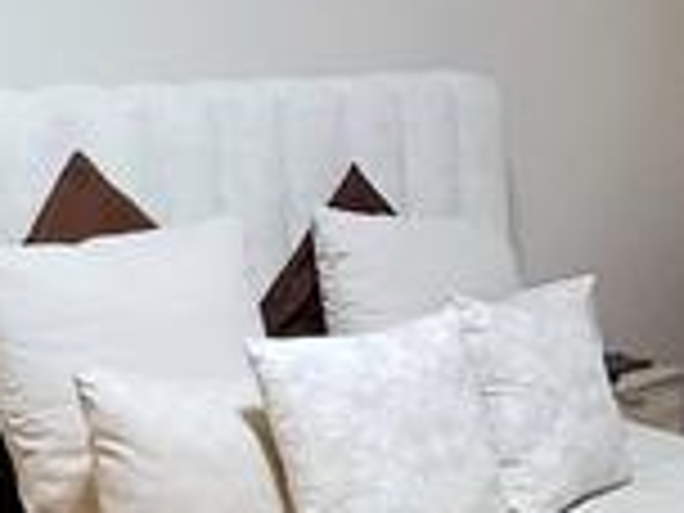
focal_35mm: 84
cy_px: 392
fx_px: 1660
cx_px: 531
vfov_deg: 17.5
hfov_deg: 23.0
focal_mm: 1.64
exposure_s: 1/25
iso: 250
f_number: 2.2
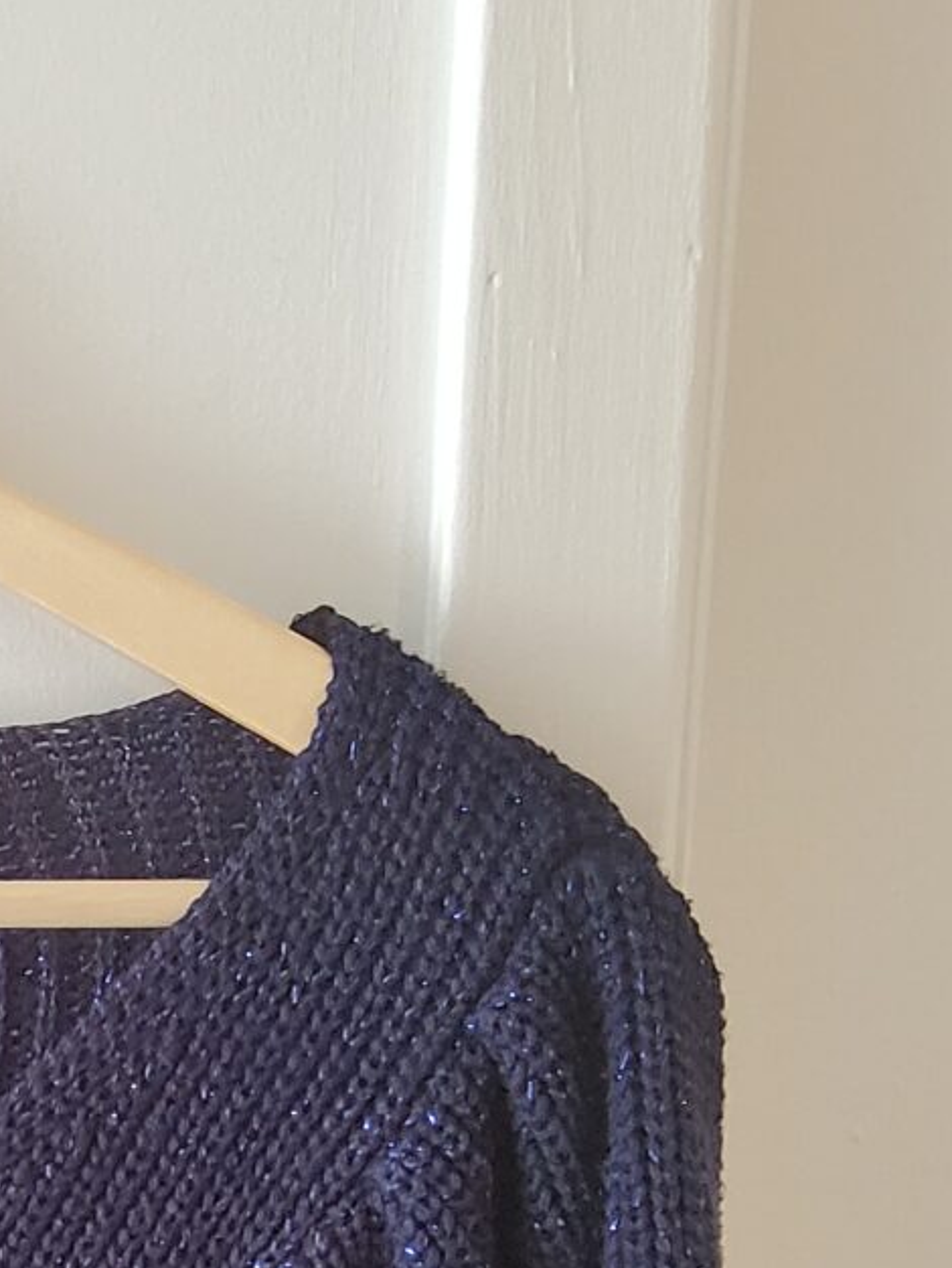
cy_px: 1552
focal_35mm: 85
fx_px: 3115
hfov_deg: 16.0
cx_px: -470
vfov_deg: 21.3
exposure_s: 1/50
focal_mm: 3.08
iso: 250
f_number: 2
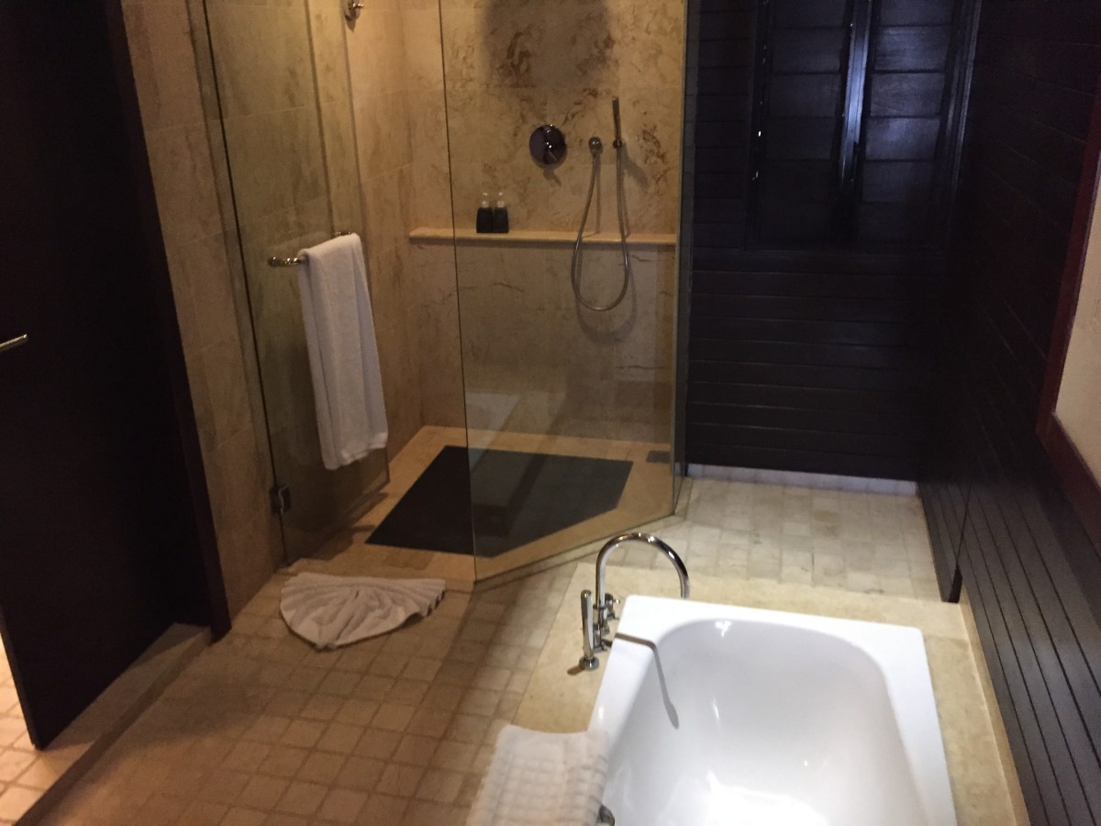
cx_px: 550
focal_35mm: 29
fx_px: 922
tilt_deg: -23.1
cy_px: 413
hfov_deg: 61.7
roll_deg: +1.3
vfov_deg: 48.2
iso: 320
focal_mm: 4.15
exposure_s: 1/15
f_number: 2.2
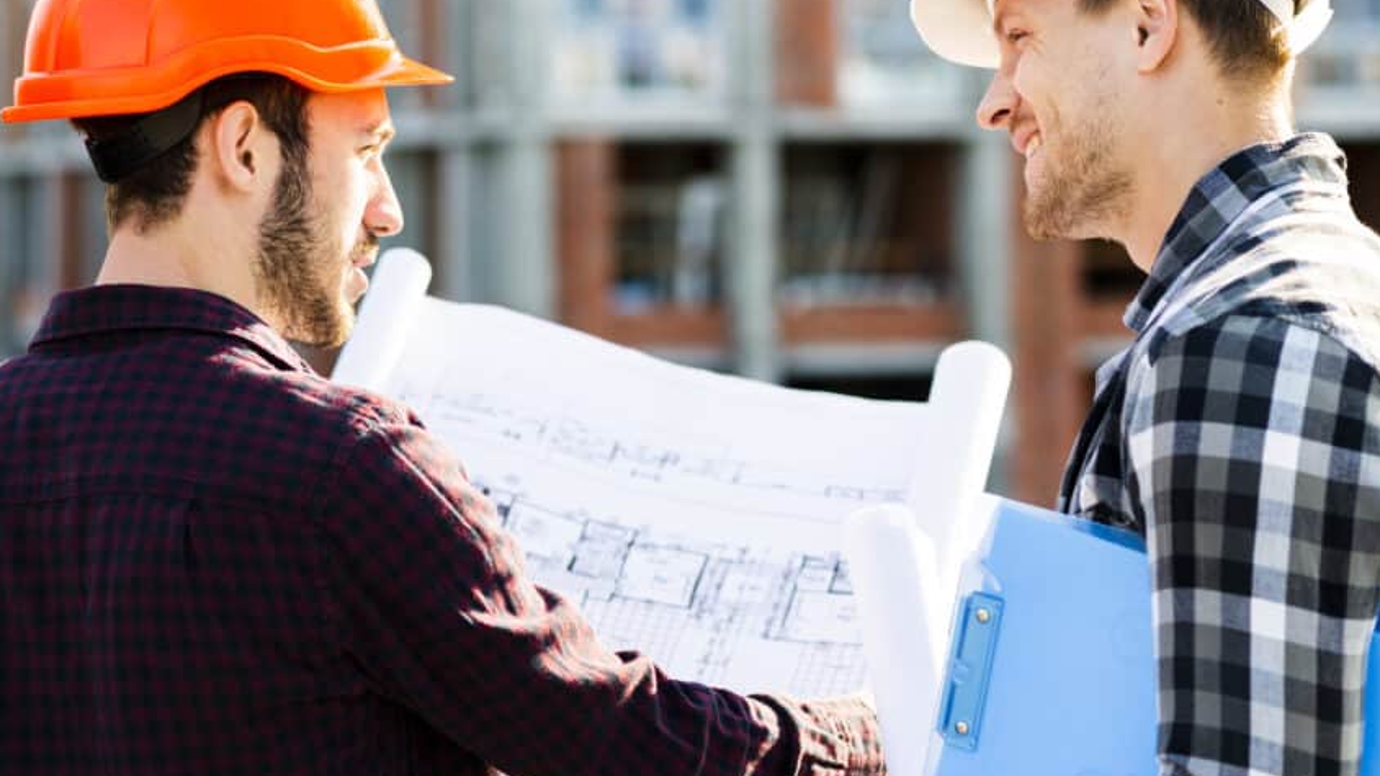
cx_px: 667
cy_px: 403
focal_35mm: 108
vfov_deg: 11.2
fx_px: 3952
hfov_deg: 19.8
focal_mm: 85
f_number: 3.5
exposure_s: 1/320
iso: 250
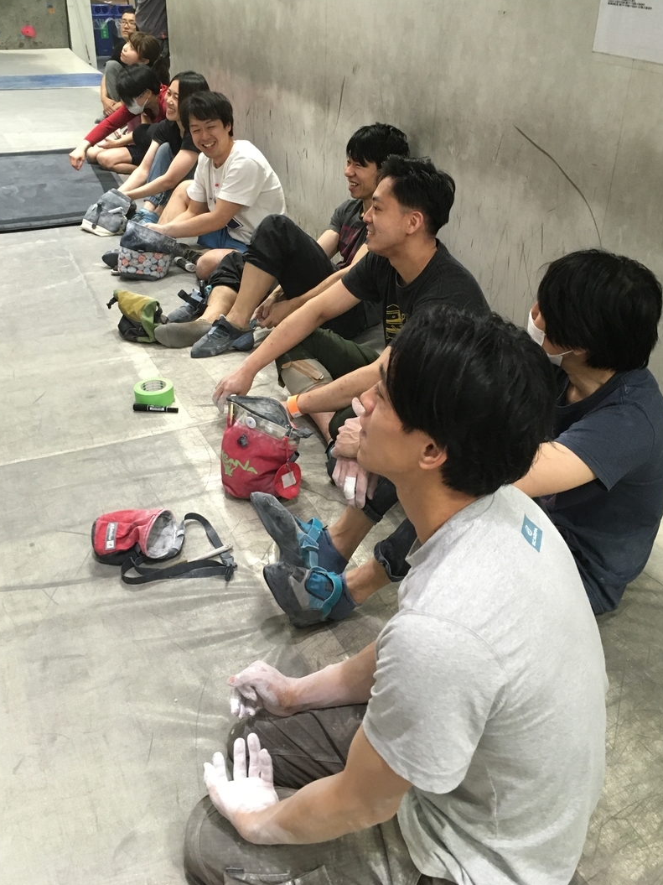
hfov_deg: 42.9
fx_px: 843
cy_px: 391
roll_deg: +0.1
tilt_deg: -26.4
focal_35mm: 33
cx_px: 339
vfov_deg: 55.2
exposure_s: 1/30
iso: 160
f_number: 2.2
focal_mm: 4.15
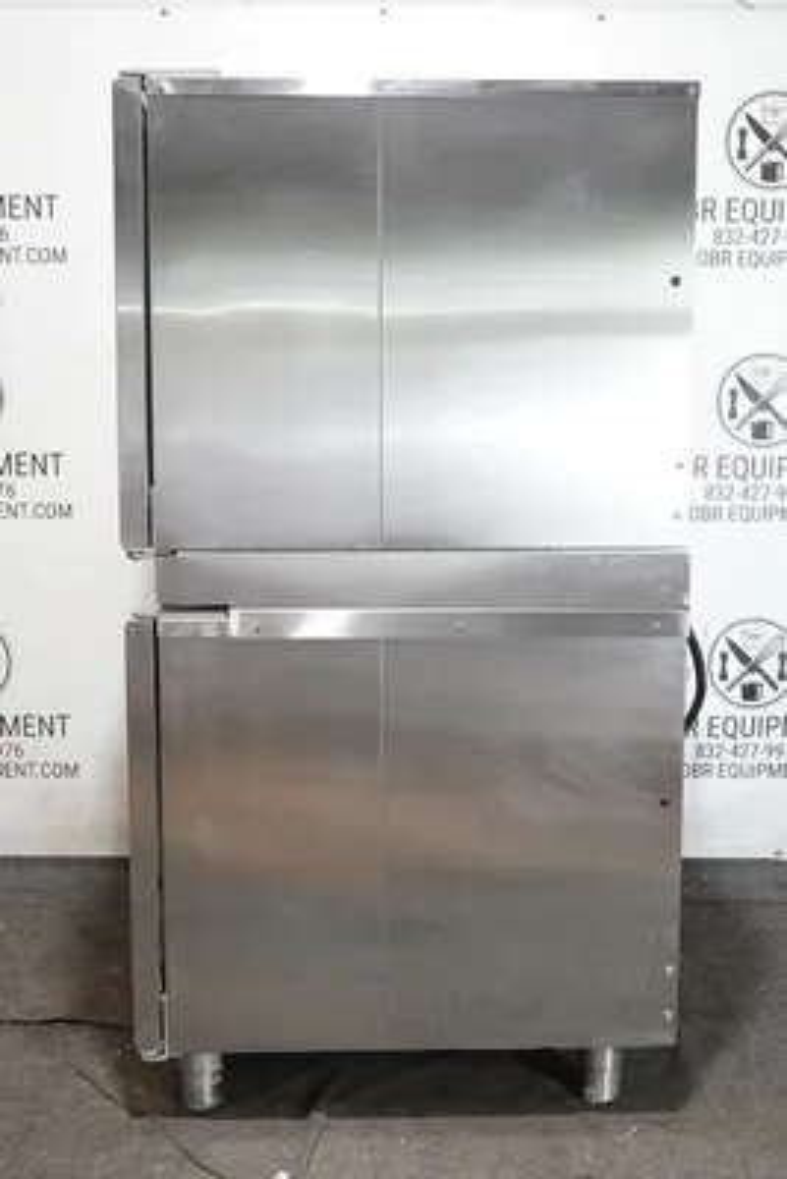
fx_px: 1441
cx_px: 394
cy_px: 590
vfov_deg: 44.5
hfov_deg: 30.5
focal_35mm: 44
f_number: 4
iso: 1600
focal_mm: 16.21
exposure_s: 1/50
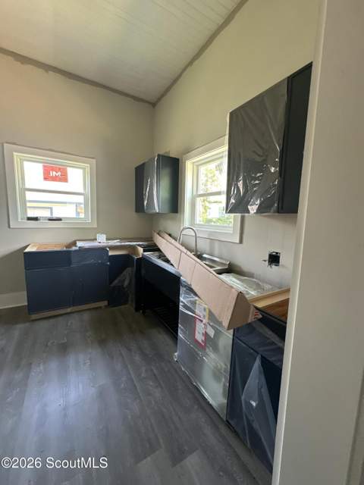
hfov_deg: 85.7
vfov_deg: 102.1
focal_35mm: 14
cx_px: 182
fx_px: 196
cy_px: 242
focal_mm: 2.22
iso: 320
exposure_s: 1/62
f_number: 2.2
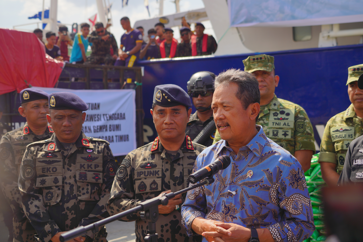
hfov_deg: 40.3
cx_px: 182
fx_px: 494
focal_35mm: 49
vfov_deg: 27.5
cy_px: 121
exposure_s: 1/640
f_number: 4.5
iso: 100
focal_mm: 49
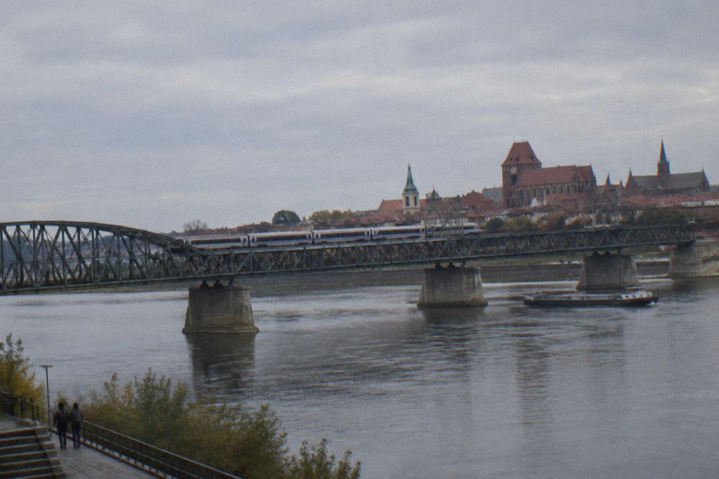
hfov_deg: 51.9
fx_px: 739
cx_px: 360
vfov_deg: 35.9
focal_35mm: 37
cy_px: 240
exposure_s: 1/400
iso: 160
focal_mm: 37
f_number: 8
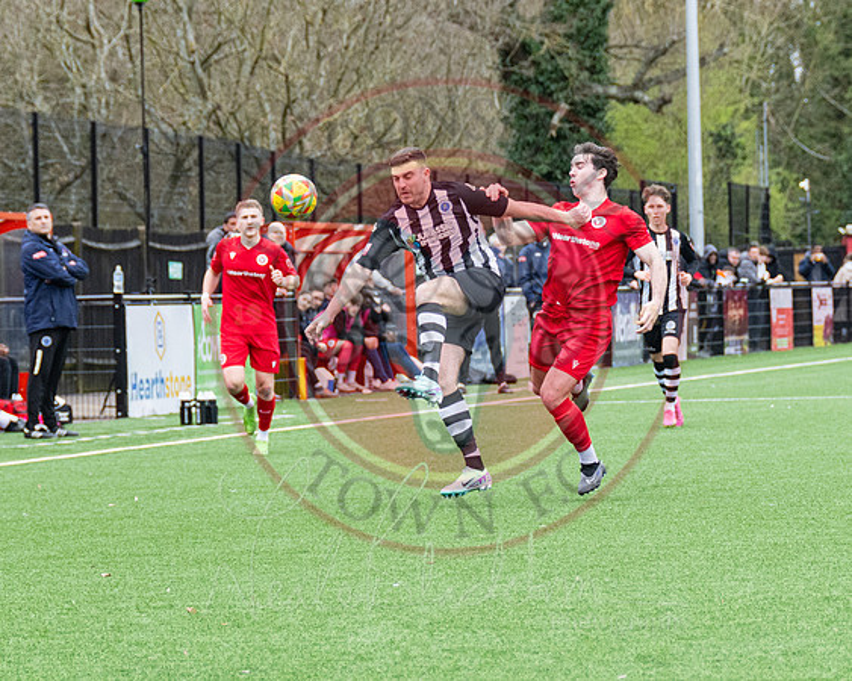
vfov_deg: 7.1
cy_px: 316
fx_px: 5479
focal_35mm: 217
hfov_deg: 8.9
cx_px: 565
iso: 800
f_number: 4
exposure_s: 1/1250
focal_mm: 86
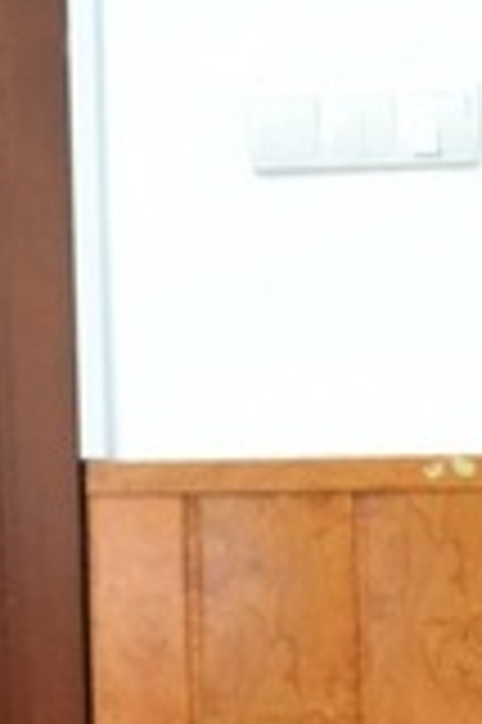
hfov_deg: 8.6
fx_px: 3119
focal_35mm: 155
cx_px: 728
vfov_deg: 13.2
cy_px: 616
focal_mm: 26
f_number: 4.2
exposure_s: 1/60
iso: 3200
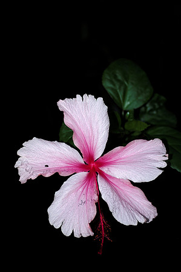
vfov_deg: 33.4
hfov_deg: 22.6
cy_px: 136
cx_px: 90
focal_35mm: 60
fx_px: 454
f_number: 2.8
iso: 100
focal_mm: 40
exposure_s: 1/100
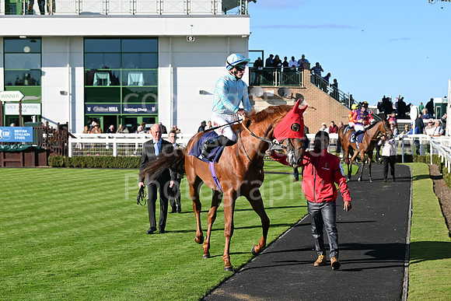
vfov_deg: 15.9
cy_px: 150
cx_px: 226
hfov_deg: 23.6
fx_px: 1078
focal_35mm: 86
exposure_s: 1/2000
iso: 400
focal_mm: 86
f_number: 5.6
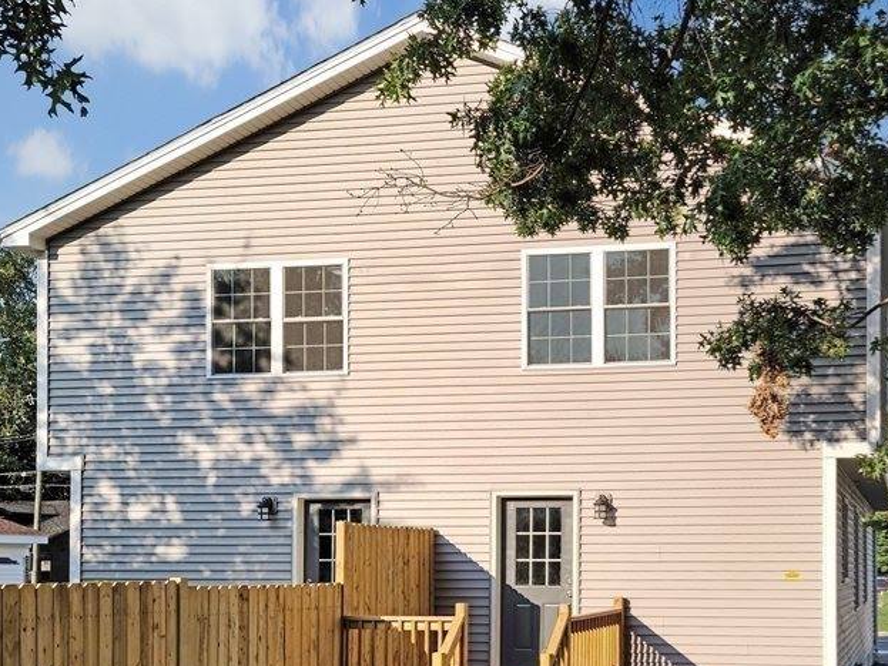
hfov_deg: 40.0
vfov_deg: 31.2
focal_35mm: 46
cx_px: 678
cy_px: 455
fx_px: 1180
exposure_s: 1/746
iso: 25
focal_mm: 5.9
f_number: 2
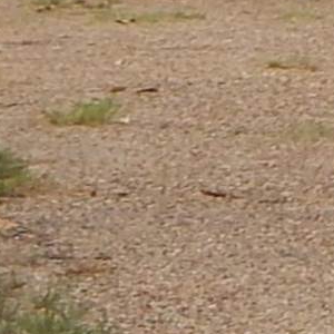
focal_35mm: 679
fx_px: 7412
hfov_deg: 2.6
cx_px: 315
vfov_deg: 2.6
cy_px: -527
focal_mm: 13.5
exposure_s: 1/320
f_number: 4.2
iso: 125
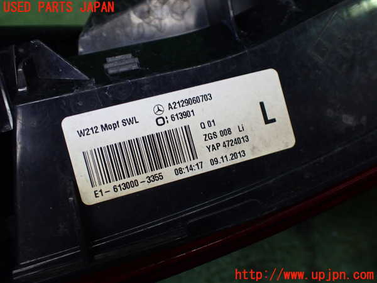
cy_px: 142
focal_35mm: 30
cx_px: 188
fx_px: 327
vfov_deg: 46.8
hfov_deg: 60.0
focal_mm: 5.4
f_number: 2.3
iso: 320
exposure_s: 1/125
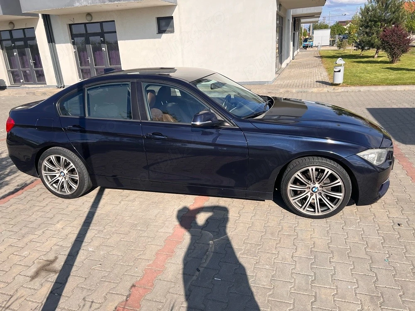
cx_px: 208
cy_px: 156
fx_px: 312
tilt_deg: -18.6
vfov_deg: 53.1
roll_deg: +3.9
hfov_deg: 67.3
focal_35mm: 26
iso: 50
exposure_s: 1/3571
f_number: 1.5
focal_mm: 5.7
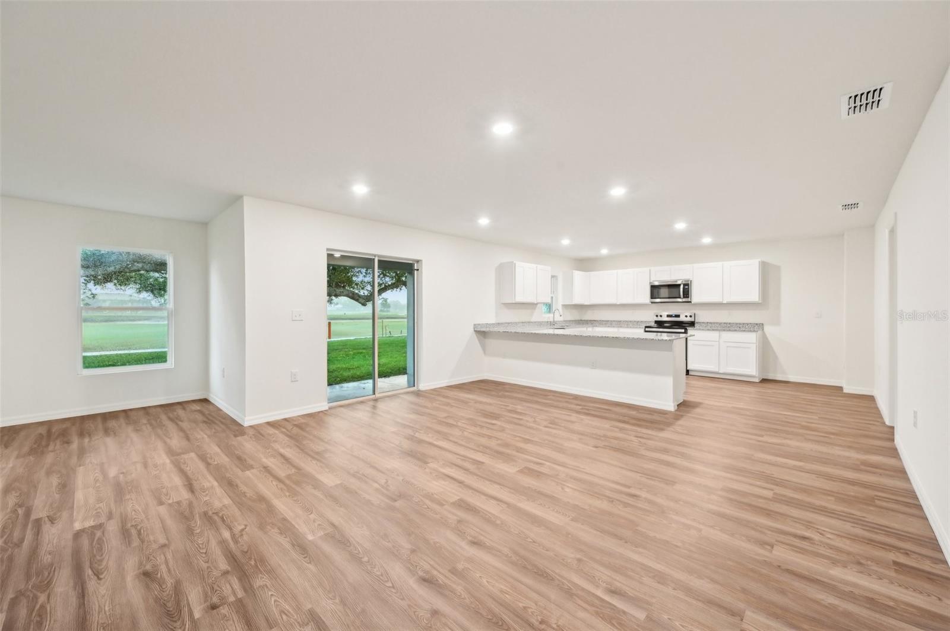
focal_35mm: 14
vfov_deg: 81.1
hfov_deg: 104.3
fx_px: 369
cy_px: 316
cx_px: 475
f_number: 8
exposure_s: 1/13
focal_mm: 14
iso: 400
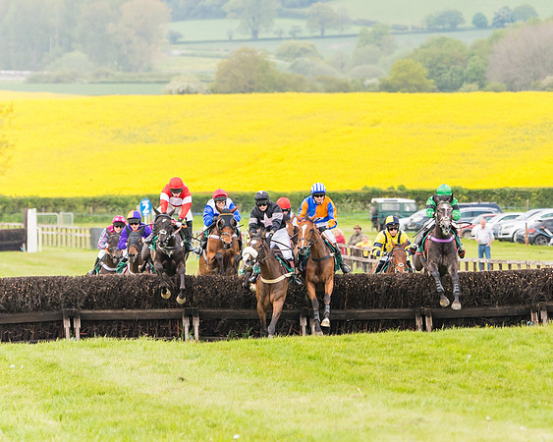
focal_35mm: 386
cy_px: 198
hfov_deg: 5.0
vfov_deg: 4.0
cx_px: 457
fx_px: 6315
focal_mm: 155
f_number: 4
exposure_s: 1/1250
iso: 640
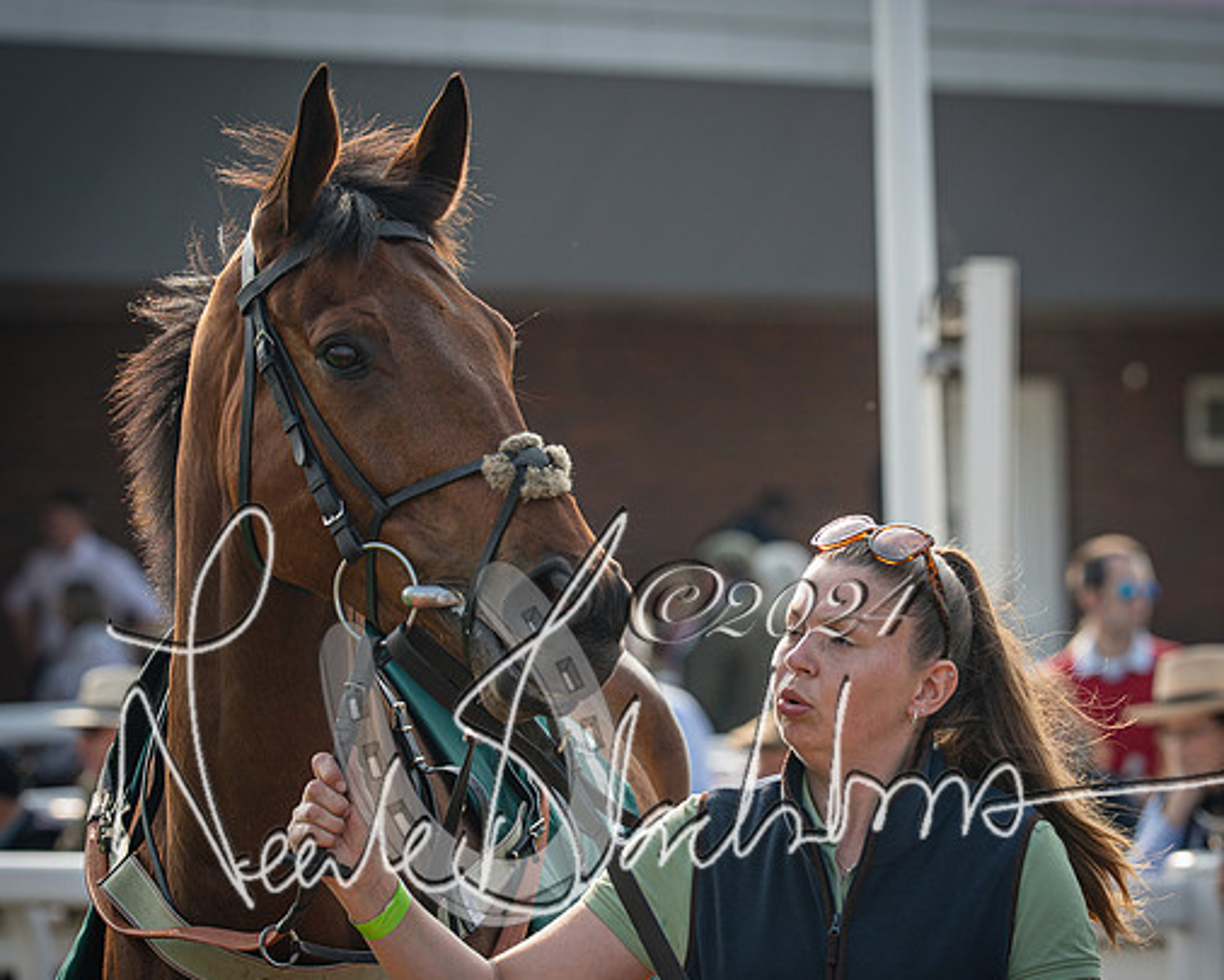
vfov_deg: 6.1
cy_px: 523
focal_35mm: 253
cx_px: 764
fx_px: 9167
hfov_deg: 7.6
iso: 80
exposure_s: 1/400
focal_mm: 135
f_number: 4
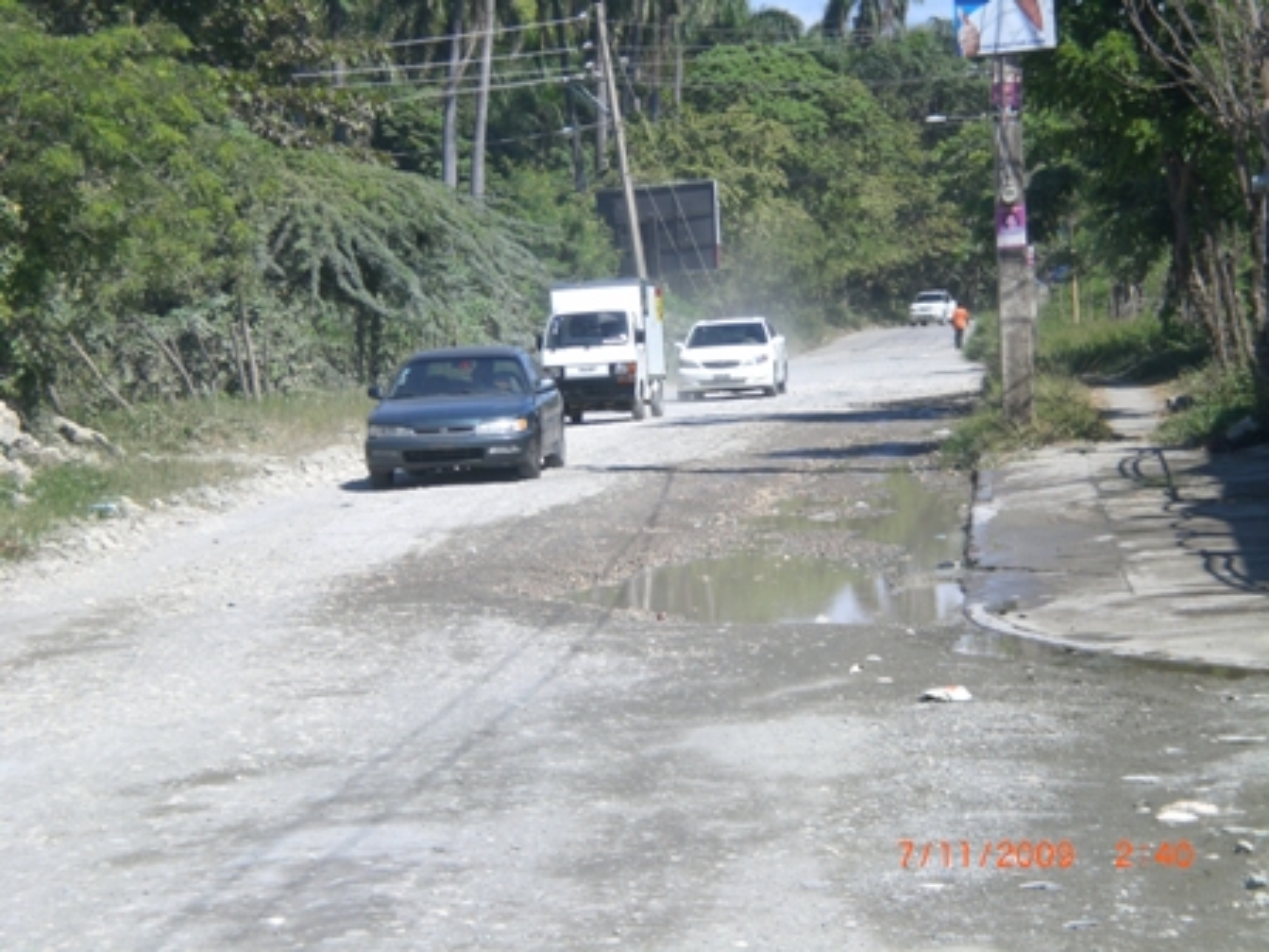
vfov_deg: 13.0
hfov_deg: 17.3
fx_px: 4179
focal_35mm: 114
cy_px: 476
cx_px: 634
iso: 50
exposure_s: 1/250
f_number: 5.9
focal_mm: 18.9
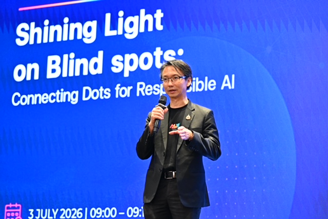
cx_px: 164
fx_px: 1140
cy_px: 110
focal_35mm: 125
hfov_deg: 16.4
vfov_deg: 11.0
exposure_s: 1/250
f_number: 3.2
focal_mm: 125
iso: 5000
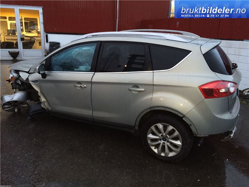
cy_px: 94
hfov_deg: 61.7
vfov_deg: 48.2
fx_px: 209
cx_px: 124
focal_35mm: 29
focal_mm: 4.15
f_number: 2.2
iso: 100
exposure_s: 1/30
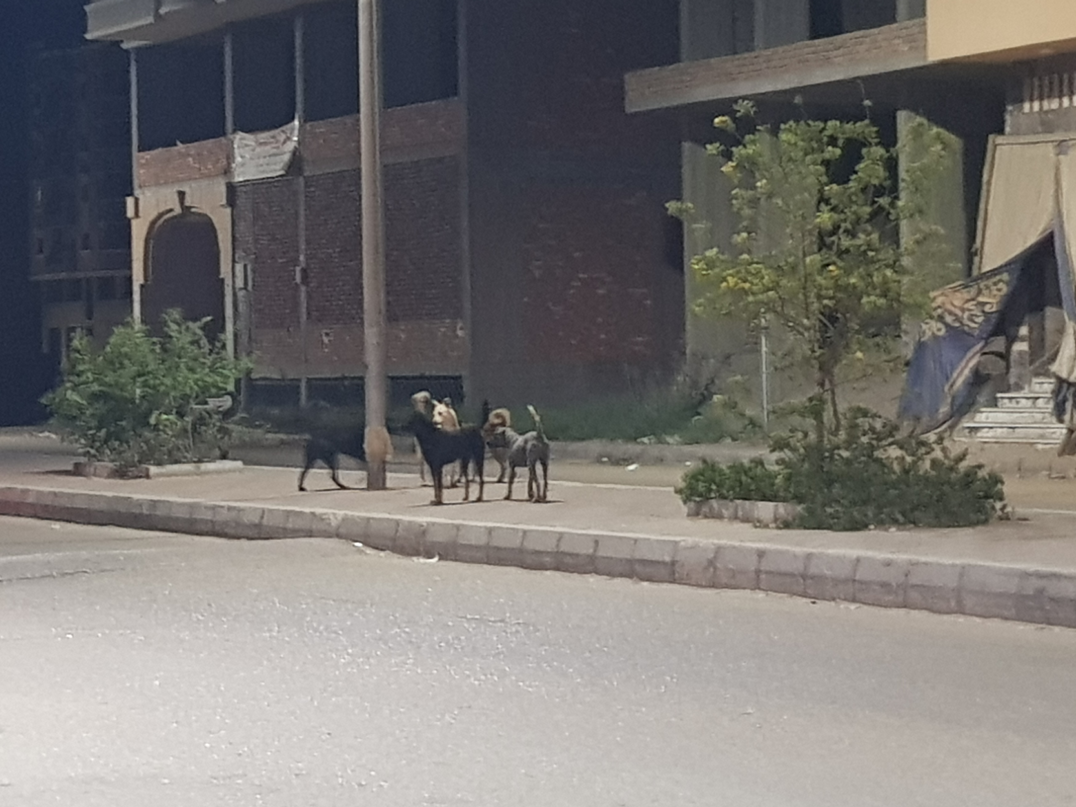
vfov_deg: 46.7
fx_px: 933
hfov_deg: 59.9
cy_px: 454
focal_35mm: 30
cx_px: 512
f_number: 1.7
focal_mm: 4.3
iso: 250
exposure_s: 1/14
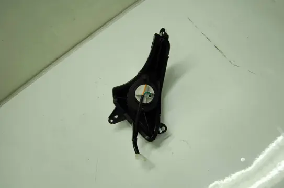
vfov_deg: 39.8
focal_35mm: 33
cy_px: 94
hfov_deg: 57.3
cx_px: 142
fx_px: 260
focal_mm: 22
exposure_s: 1/80
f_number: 4.5
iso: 400
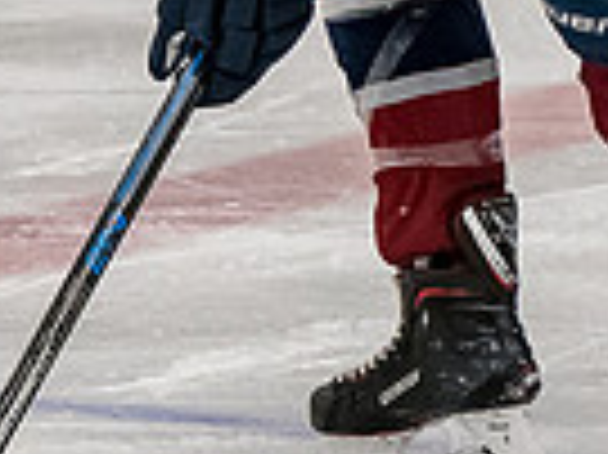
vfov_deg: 1.4
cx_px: 307
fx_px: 18742
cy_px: -305
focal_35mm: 1068
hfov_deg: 1.9
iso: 3200
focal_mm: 120
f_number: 4
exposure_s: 1/800
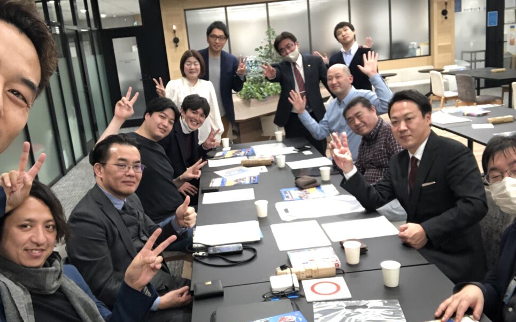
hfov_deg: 54.0
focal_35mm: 36
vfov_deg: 35.3
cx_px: 243
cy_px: 167
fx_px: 506
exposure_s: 1/59
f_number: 2.2
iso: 200
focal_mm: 2.87
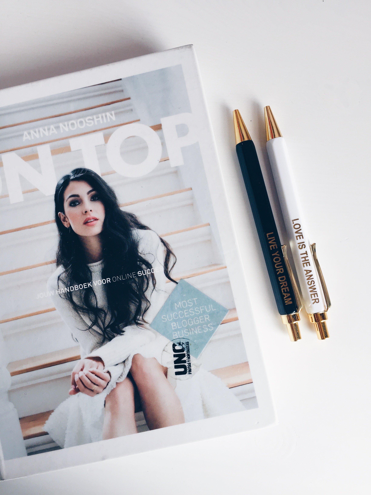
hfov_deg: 48.2
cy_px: 248
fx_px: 414
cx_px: 186
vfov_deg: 61.7
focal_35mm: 29
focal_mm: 4.15
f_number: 2.2
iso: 50
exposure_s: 1/100
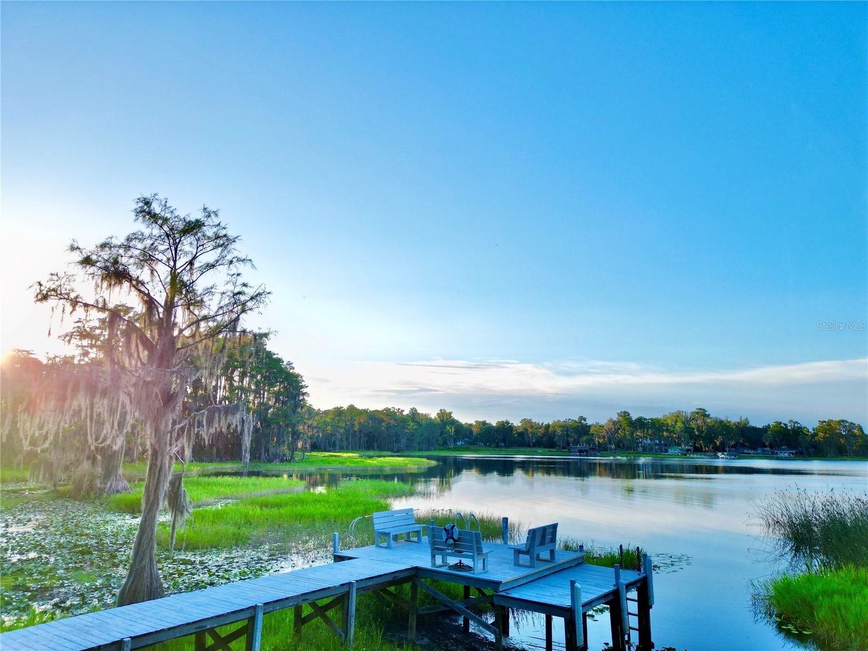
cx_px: 434
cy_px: 326
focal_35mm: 24
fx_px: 602
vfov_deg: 56.8
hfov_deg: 71.6
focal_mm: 6.72
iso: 100
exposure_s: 1/1000
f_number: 1.7
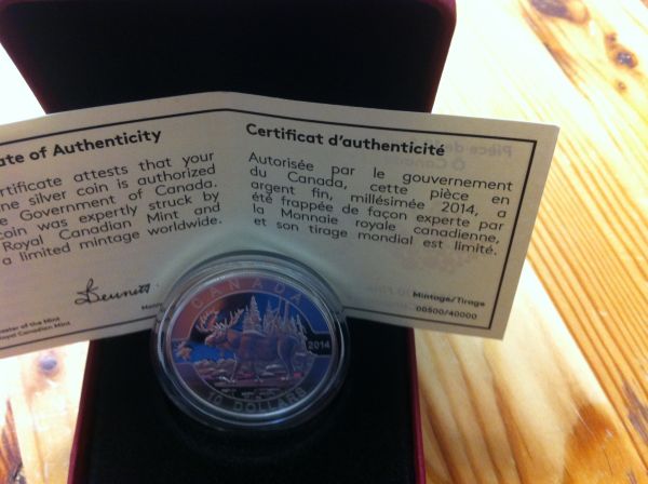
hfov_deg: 52.7
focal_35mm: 35
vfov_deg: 40.6
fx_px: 654
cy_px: 242
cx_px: 324
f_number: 2.8
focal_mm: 3.85
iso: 200
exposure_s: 1/15
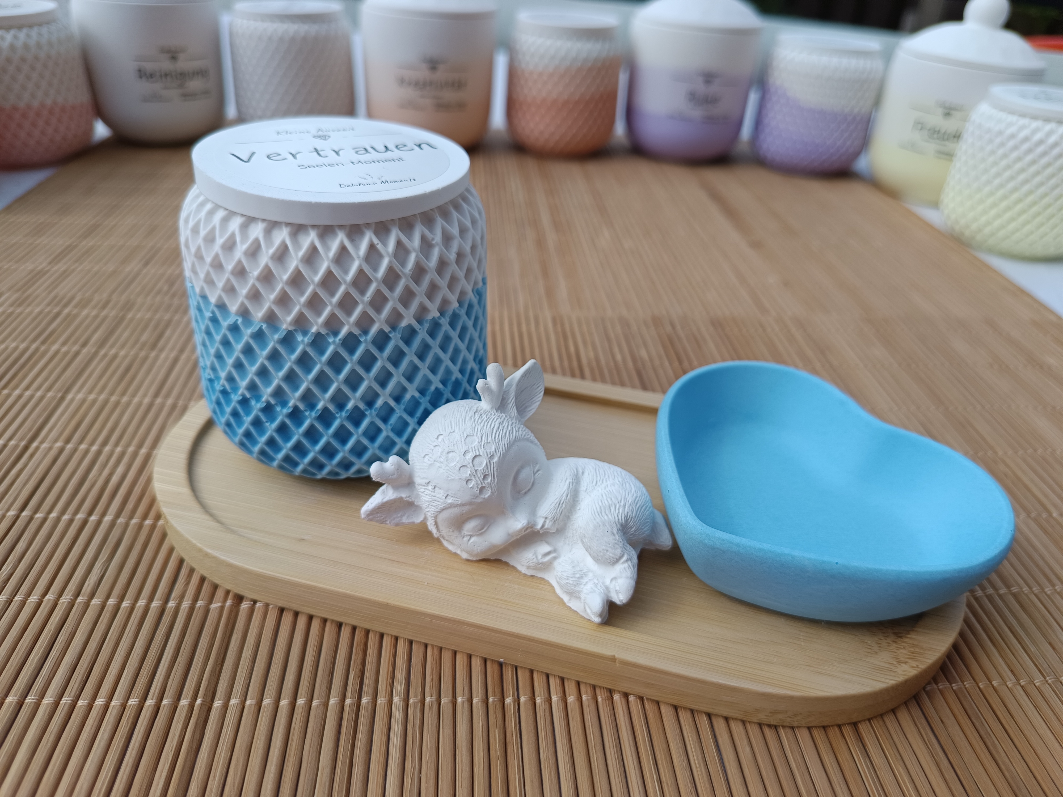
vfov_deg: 56.8
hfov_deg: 71.6
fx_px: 737
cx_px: 532
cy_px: 398
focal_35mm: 24
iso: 50
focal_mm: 5.31
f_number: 1.7
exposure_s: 1/365
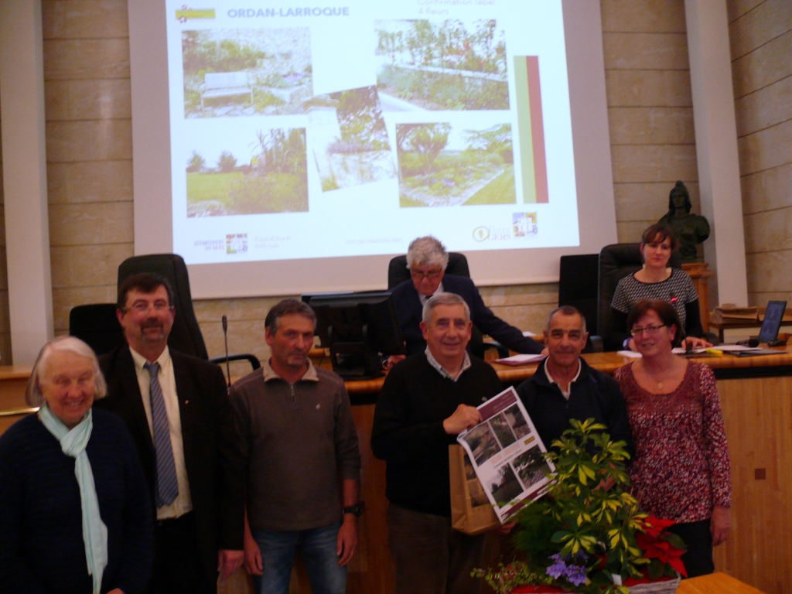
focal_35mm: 35
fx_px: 801
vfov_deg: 40.7
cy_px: 297
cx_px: 396
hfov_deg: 52.6
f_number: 2.8
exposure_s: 1/30
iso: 200
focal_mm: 7.4
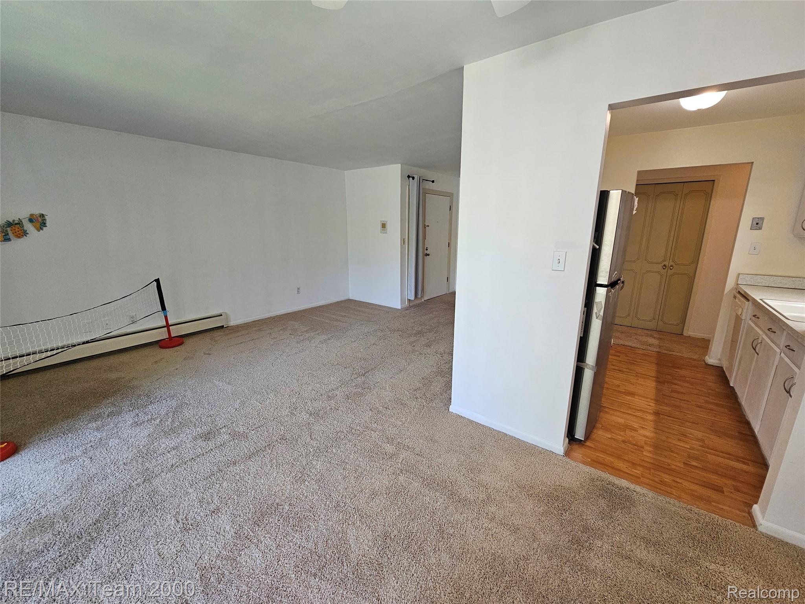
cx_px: 402
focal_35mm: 13
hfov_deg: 106.2
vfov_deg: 89.9
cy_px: 302
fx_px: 302
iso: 100
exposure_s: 1/60
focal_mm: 2.2
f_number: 2.2
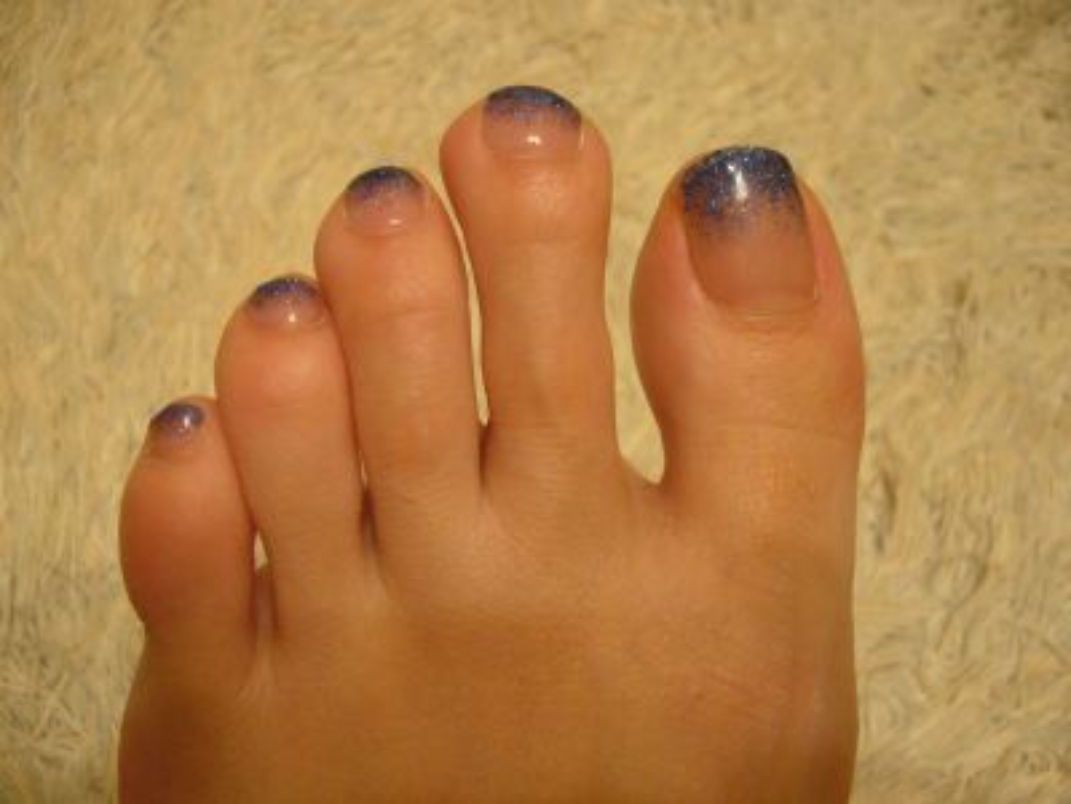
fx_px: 1083
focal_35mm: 35
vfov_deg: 40.7
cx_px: 536
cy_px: 402
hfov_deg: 52.6
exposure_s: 1/15
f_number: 2.8
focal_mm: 5.8
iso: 200
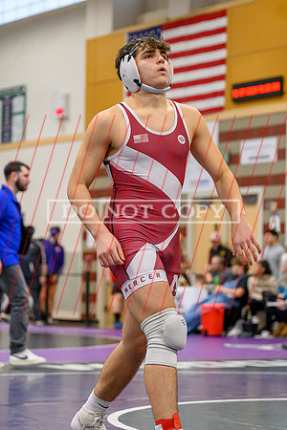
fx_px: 1376
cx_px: 134
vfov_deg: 17.8
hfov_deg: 11.9
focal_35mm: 115
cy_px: 197
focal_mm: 70
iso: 5600
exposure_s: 1/640
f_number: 2.8
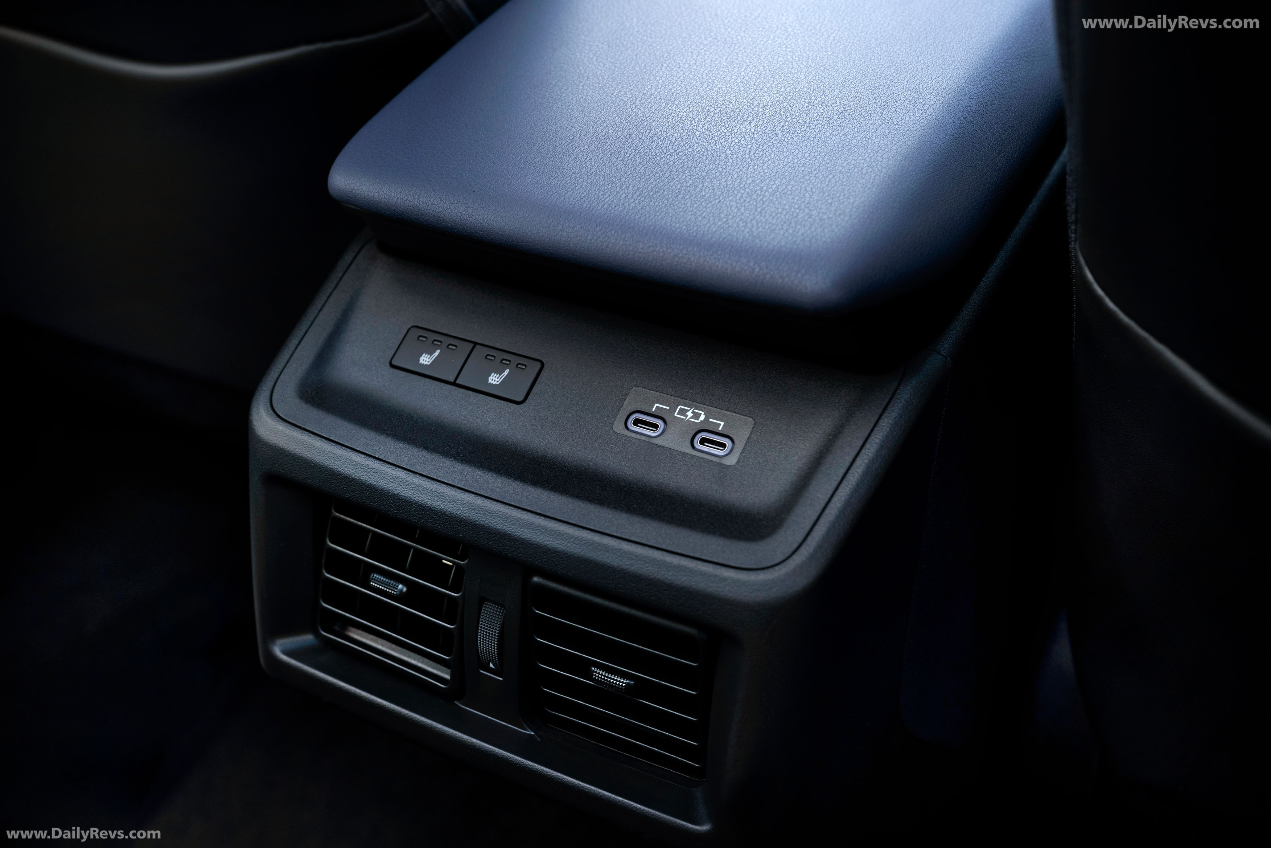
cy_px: 424
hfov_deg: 46.4
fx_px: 1483
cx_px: 636
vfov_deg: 31.9
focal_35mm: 42
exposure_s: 1/60
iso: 500
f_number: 5.6
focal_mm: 42
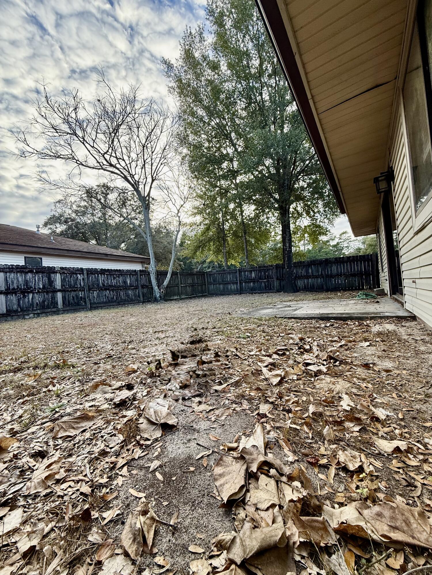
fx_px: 233
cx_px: 216
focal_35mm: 14
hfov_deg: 85.7
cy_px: 288
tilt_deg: +2.9
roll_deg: +4.3
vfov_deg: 102.1
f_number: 2.2
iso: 64
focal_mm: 2.22
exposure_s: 1/126
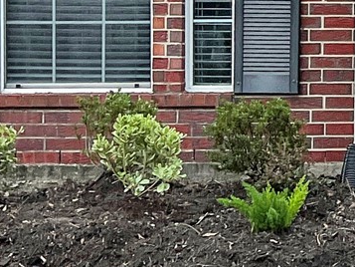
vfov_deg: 9.8
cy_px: -80
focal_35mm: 149
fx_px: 1529
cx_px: 648
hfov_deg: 12.1
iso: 125
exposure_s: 1/112
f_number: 1.5
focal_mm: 5.7
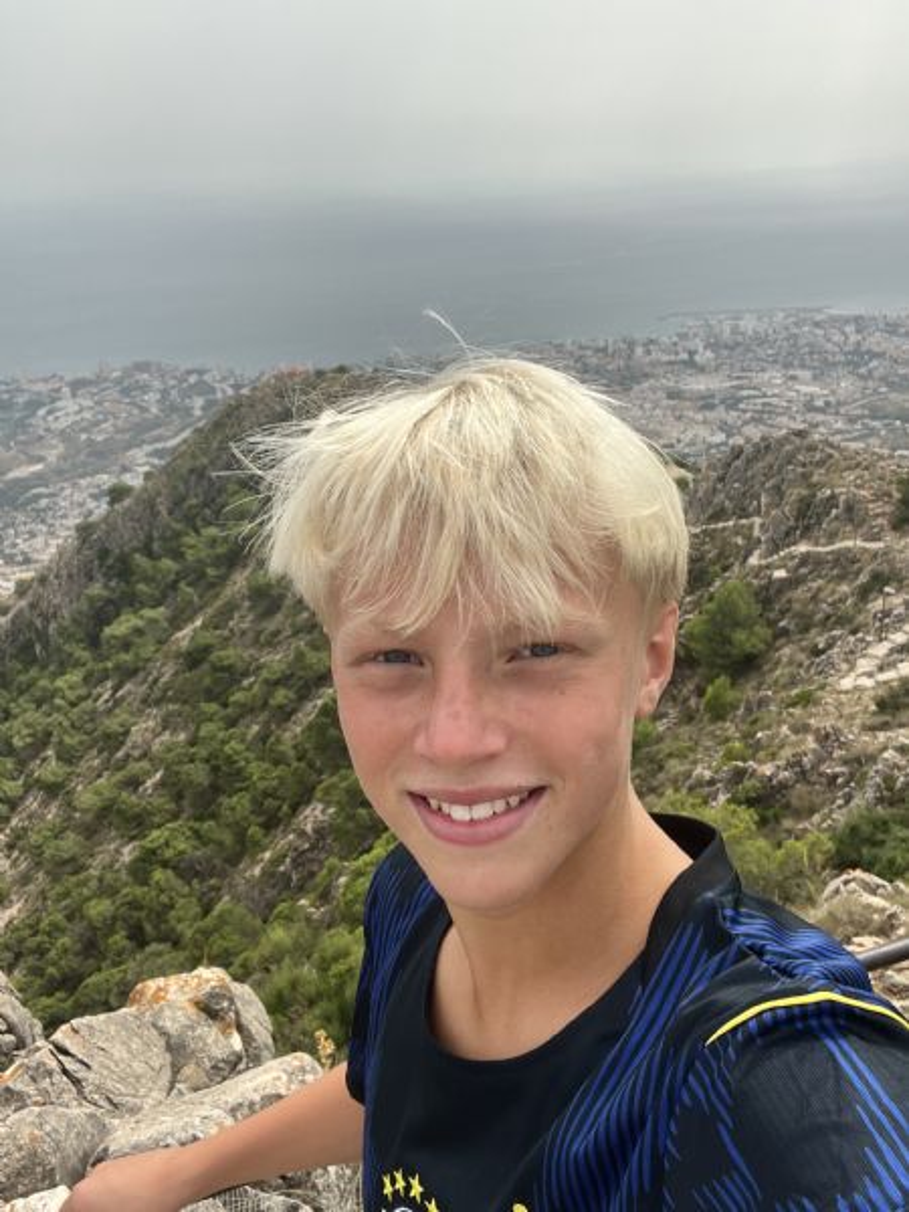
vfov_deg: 60.0
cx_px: 454
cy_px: 606
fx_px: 1050
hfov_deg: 46.8
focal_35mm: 30
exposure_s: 1/587
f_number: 2.2
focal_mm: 2.71
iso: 32
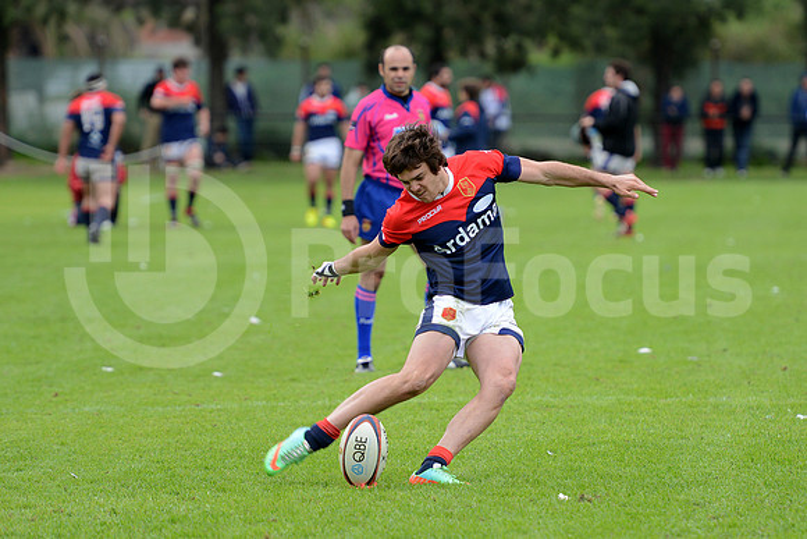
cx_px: 404
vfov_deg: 5.5
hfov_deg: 8.2
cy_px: 270
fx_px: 5605
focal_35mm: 250
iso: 800
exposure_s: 1/640
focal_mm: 250
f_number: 4
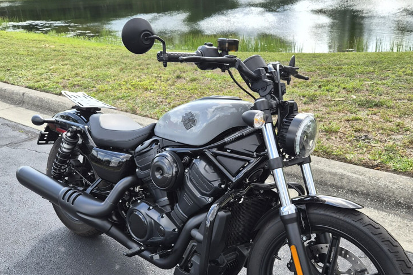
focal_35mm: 35
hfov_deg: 54.4
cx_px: 222
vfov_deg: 37.3
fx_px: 401
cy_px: 192
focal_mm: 5.4
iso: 80
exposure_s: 1/1320
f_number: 1.8
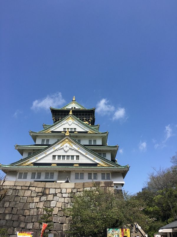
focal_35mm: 29
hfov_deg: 48.2
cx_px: 88
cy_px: 118
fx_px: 198
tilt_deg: +32.7
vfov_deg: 61.7
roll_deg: -2.5
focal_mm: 4.15
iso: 25
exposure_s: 1/2079
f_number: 2.2
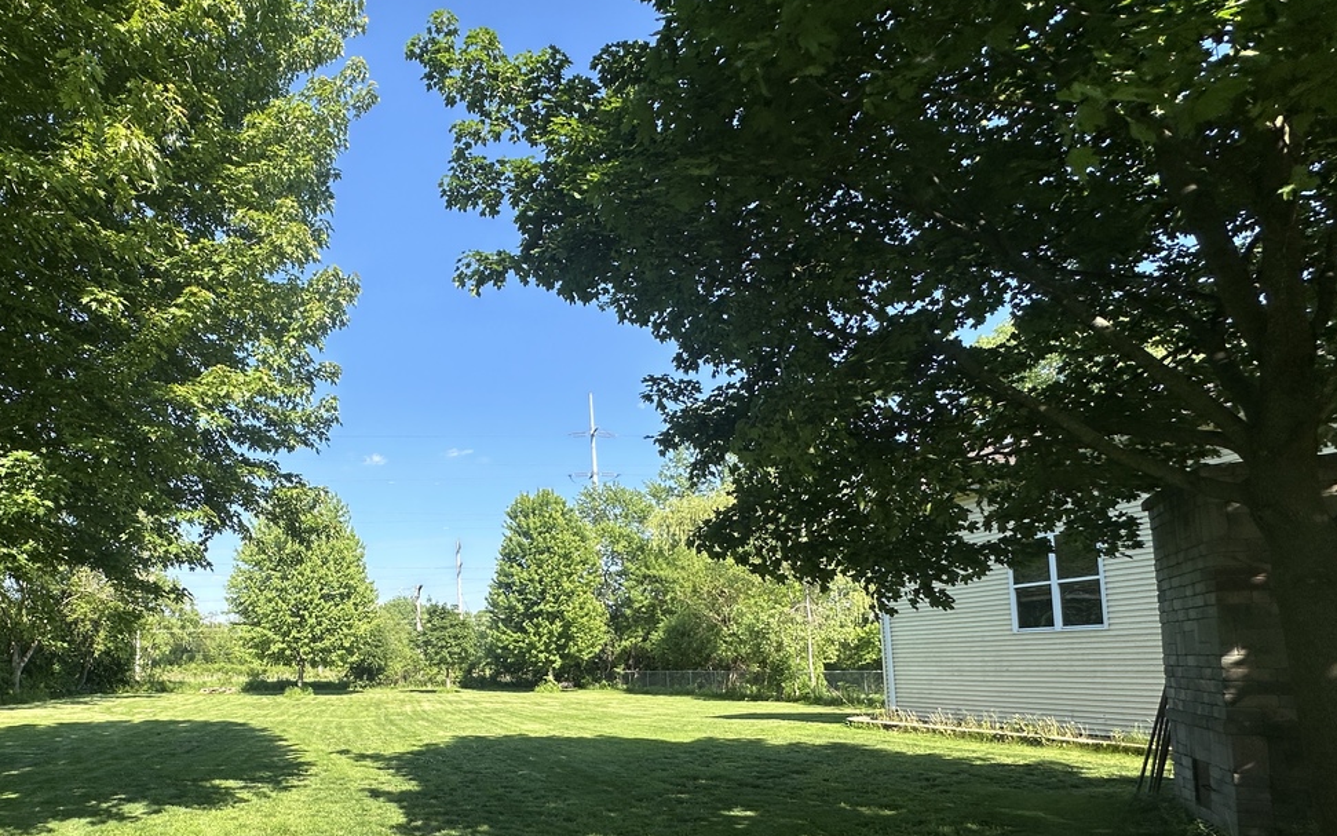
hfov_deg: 76.7
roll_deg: +0.7
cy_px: 591
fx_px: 802
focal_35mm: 22
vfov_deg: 53.4
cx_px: 430
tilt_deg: +6.6
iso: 40
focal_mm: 2.22
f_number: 2.2
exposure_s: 1/903
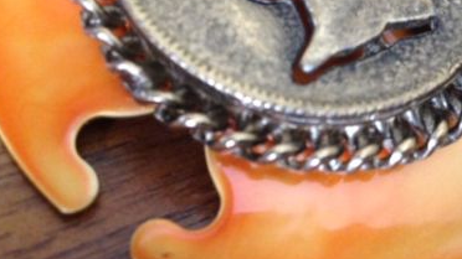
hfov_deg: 35.6
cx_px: 319
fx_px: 710
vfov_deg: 20.3
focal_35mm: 58
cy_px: 27
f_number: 2.4
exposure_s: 1/20
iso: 250
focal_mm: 4.12
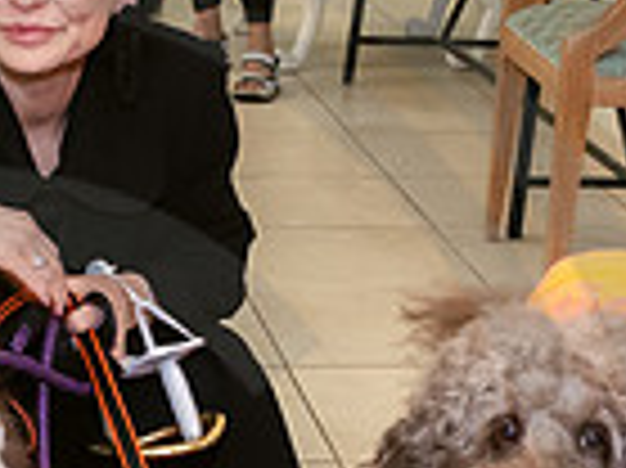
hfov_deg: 14.8
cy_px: 294
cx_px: 207
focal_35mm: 133
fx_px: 2403
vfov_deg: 11.1
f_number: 9
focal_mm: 24
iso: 2500
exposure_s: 1/60
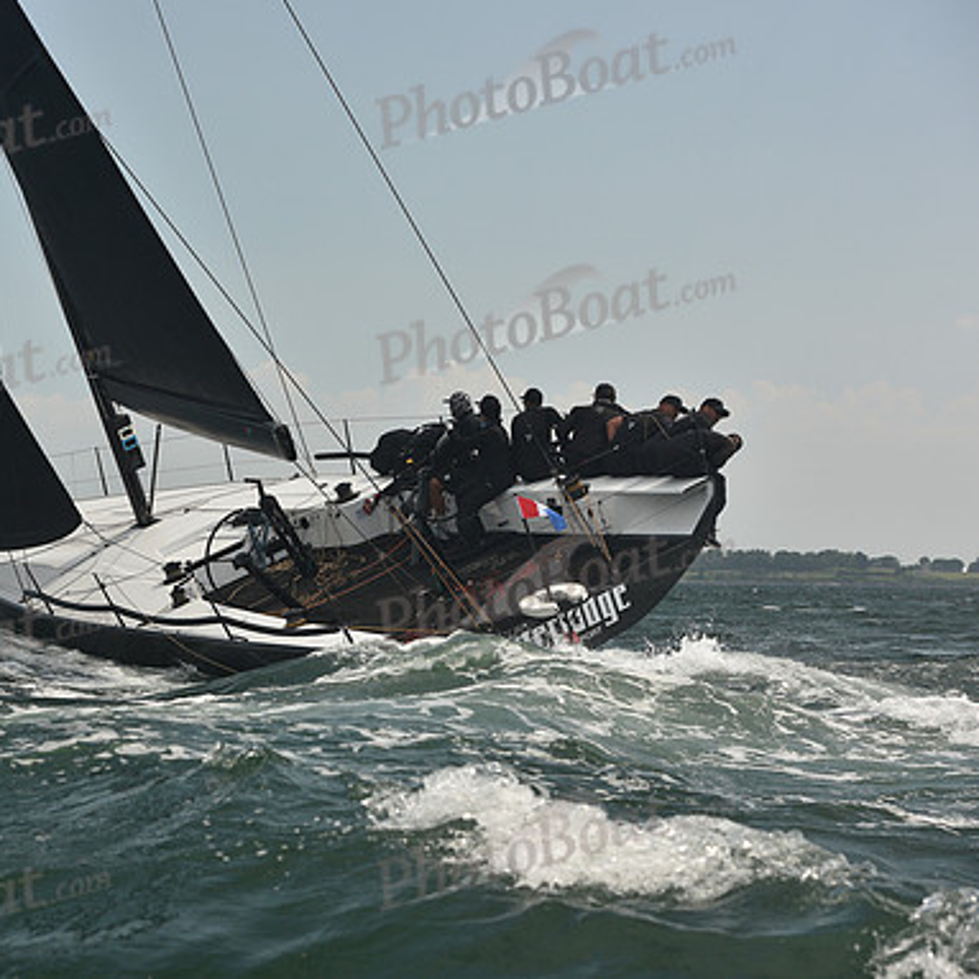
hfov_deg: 19.2
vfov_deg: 19.3
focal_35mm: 90
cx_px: 245
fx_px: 2880
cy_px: 487
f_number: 6.3
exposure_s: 1/640
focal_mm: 70
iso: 250
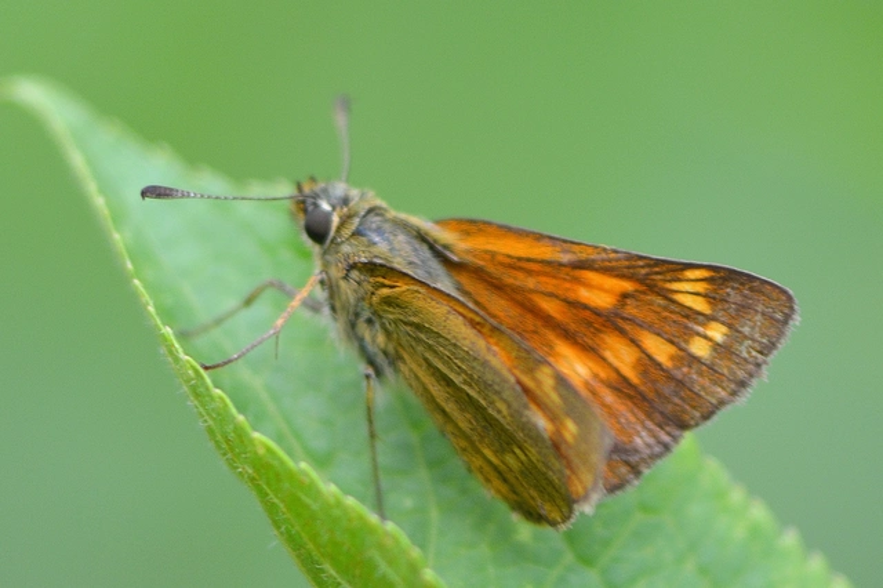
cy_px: 294
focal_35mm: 165
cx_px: 442
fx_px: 4045
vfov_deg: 8.3
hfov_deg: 12.5
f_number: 5
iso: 400
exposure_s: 1/400
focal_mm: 110
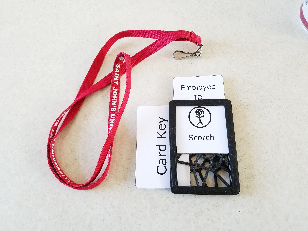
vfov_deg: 53.1
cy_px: 116
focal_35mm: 26
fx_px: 231
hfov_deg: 67.3
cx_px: 154
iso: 160
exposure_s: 1/40
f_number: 1.7
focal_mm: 4.2
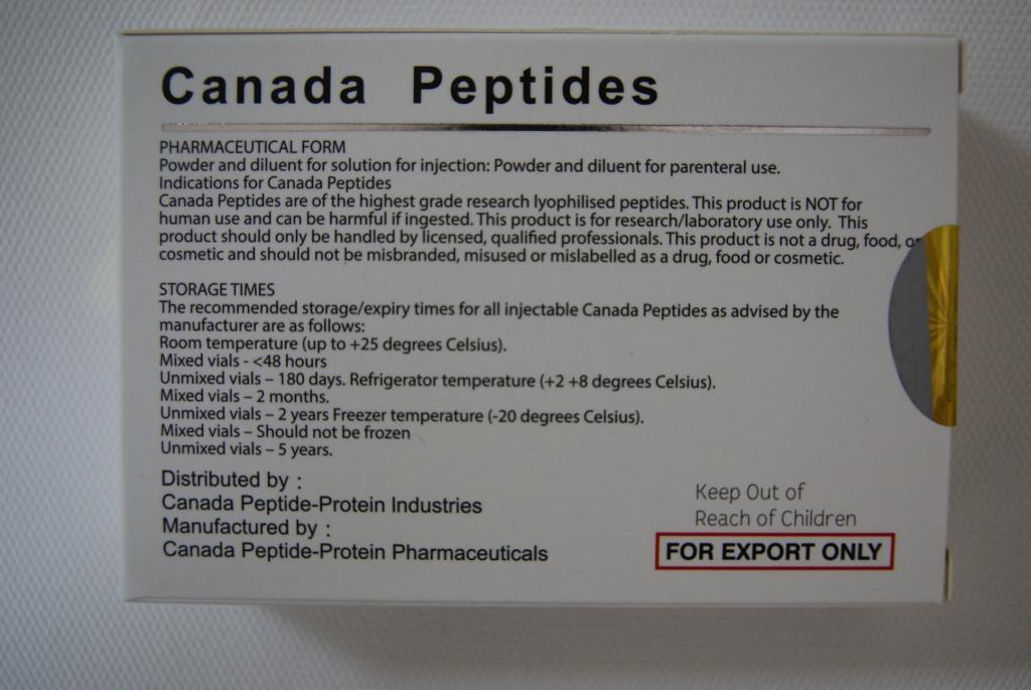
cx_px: 516
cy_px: 345
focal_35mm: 39
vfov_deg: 34.3
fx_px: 1118
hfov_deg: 49.5
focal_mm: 26
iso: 400
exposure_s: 1/20
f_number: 4
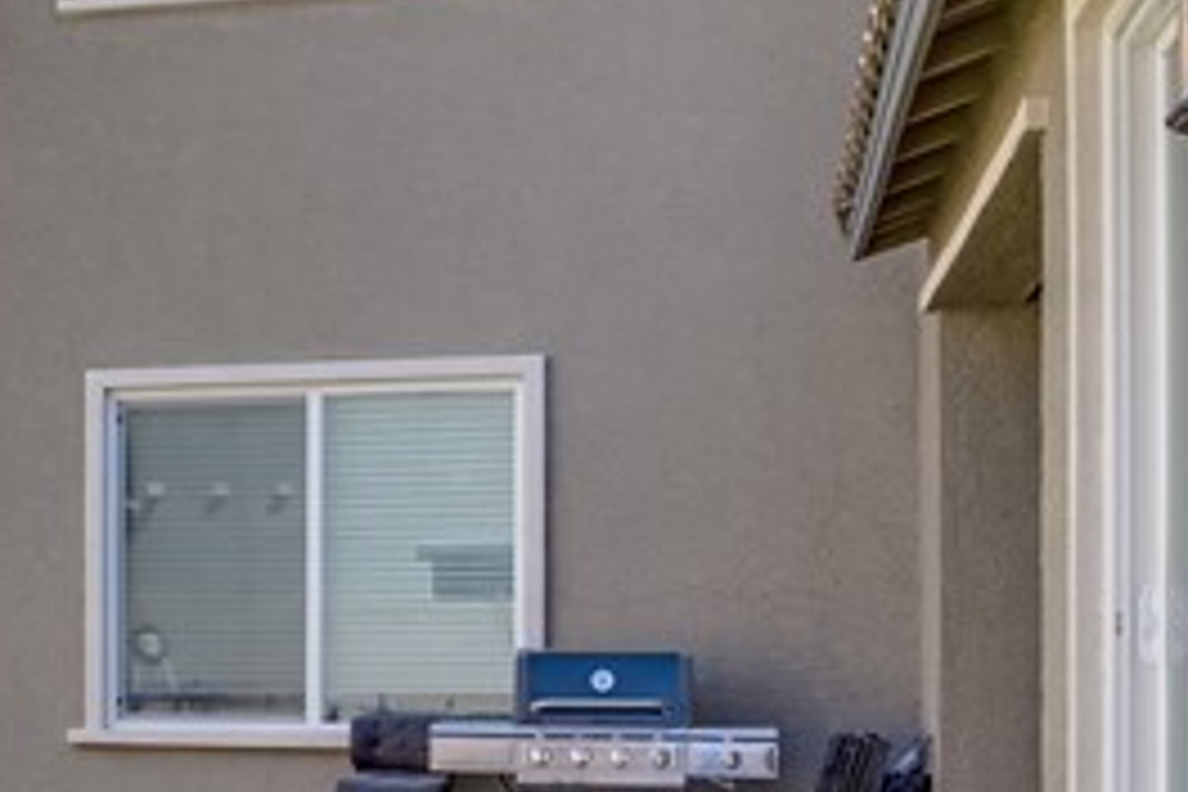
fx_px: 2310
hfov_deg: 26.0
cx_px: -209
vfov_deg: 19.3
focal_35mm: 70
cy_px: 594
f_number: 8
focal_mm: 17
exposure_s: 1/125
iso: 100
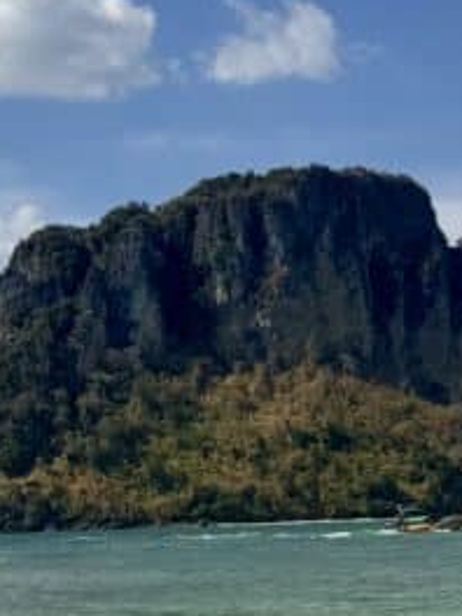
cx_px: 292
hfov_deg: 15.9
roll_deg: +1.8
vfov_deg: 19.8
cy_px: 737
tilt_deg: -7.6
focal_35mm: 93
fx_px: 1655
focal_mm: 6.86
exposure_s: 1/10417
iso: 80
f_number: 1.78
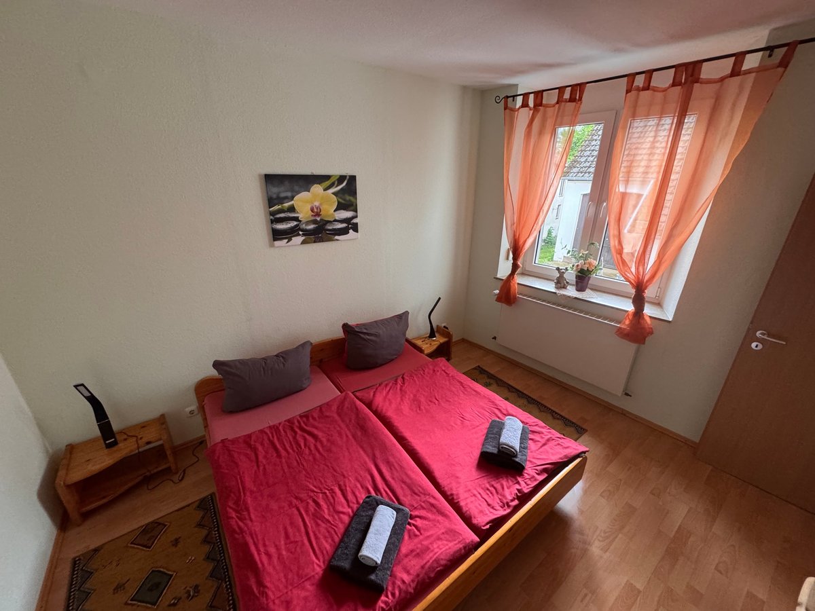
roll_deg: -0.9
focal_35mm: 14
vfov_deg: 85.7
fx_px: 330
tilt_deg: -21.4
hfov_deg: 102.1
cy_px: 306
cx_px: 408
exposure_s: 1/60
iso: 500
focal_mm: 2.22
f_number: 2.2
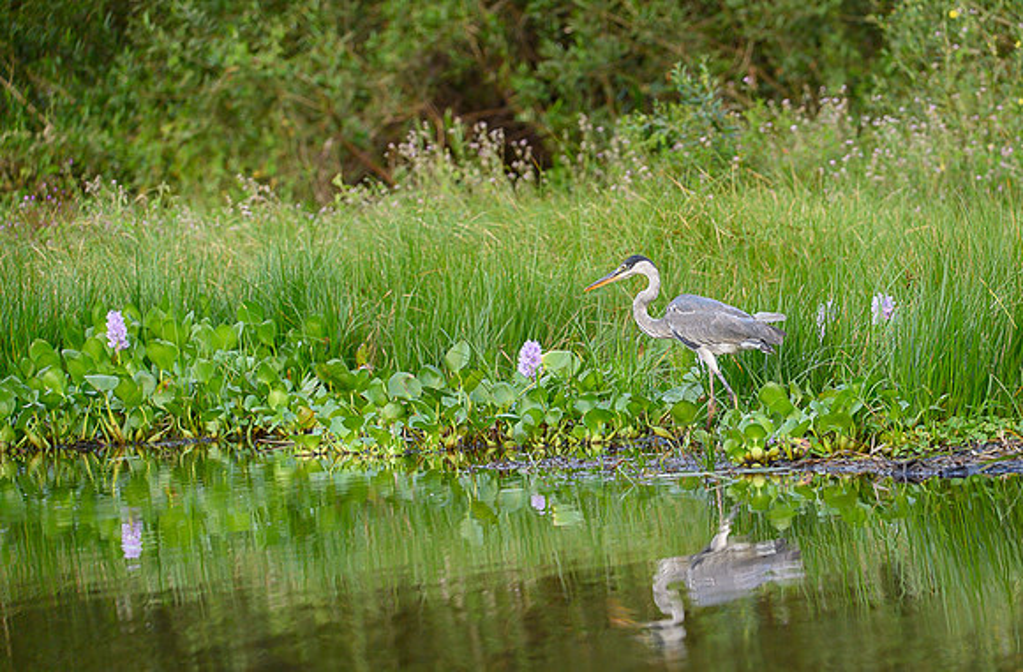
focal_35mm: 220
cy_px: 324
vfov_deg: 6.2
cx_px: 575
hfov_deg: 9.4
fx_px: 6226
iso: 1600
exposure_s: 1/1600
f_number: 4
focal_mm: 195
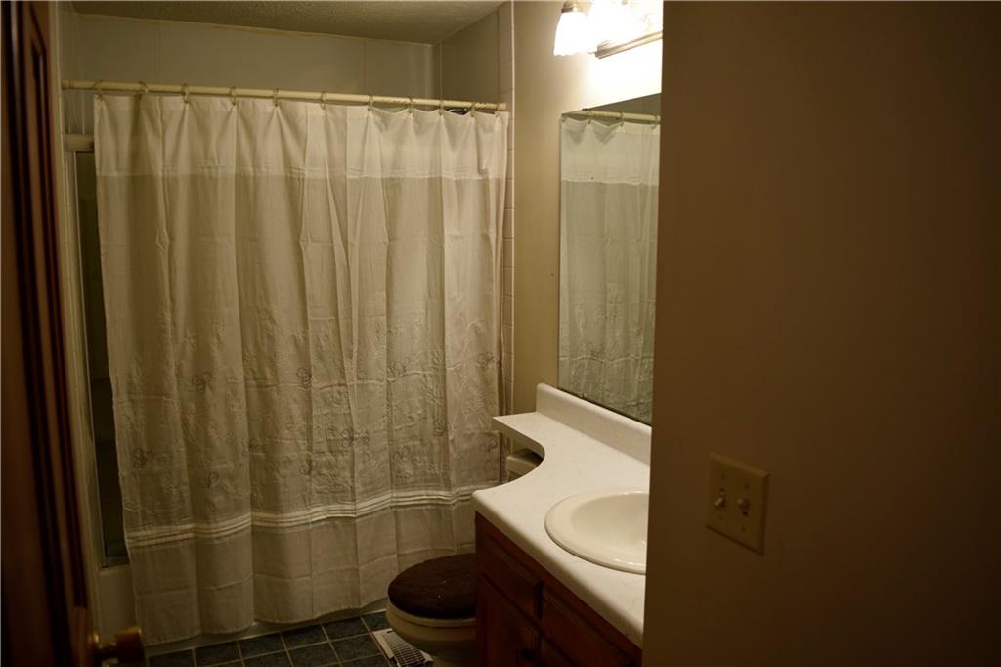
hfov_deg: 67.4
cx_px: 500
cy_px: 334
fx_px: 750
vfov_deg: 47.9
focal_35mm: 27
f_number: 4
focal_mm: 18
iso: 500
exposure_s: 1/60
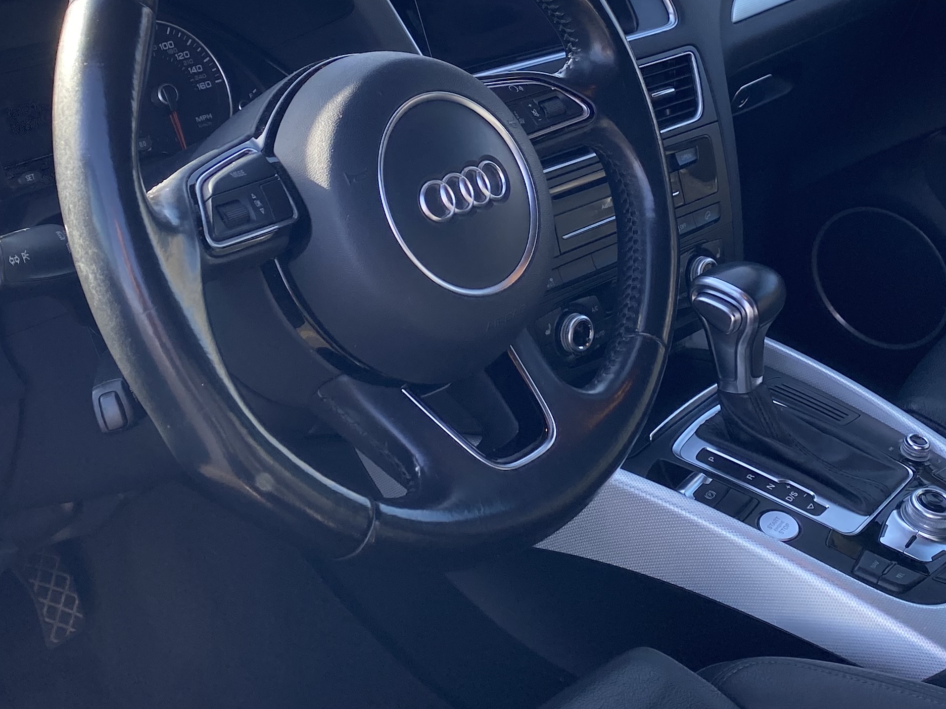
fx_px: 1530
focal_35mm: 56
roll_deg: -1.1
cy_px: 71
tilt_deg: -14.6
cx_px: 611
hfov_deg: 34.1
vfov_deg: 25.3
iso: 32
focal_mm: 4.25
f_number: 1.8
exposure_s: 1/306
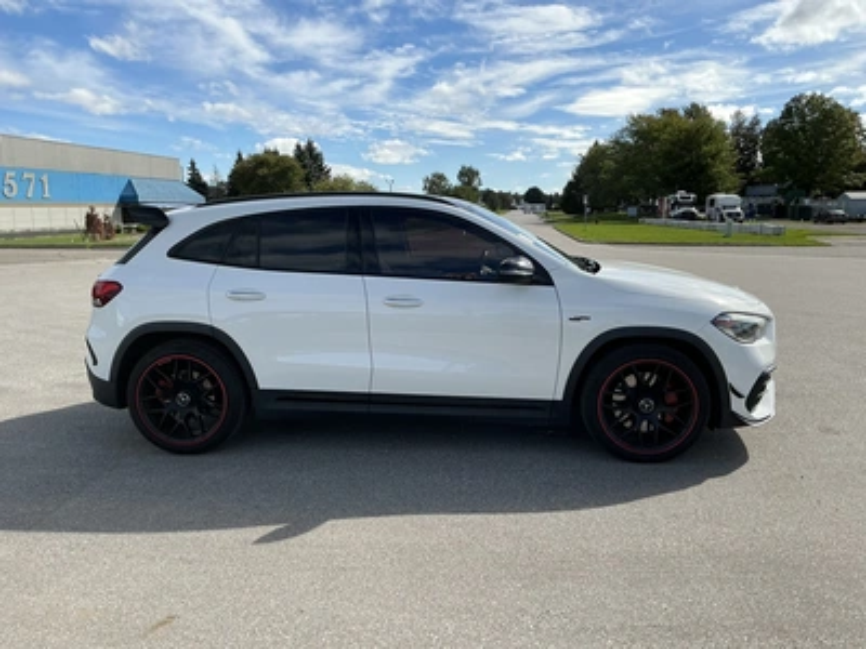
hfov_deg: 63.4
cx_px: 433
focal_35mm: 28
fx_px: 700
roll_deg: +0.6
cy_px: 324
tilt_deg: -6.9
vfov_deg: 49.7
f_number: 1.8
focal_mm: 3
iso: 25
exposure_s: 1/1984
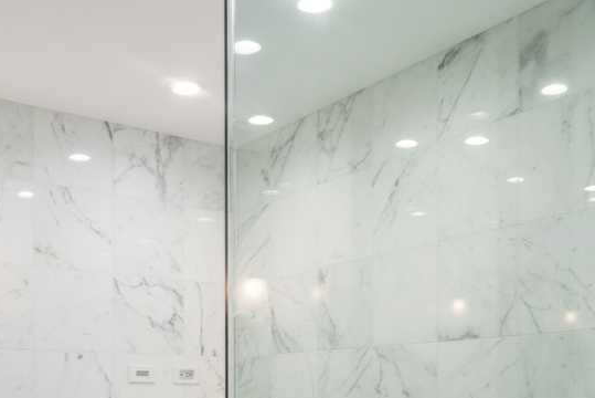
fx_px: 794
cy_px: 419
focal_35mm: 48
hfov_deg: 41.1
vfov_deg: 26.3
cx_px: 305
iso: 100
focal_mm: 16
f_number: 9
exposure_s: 2.5
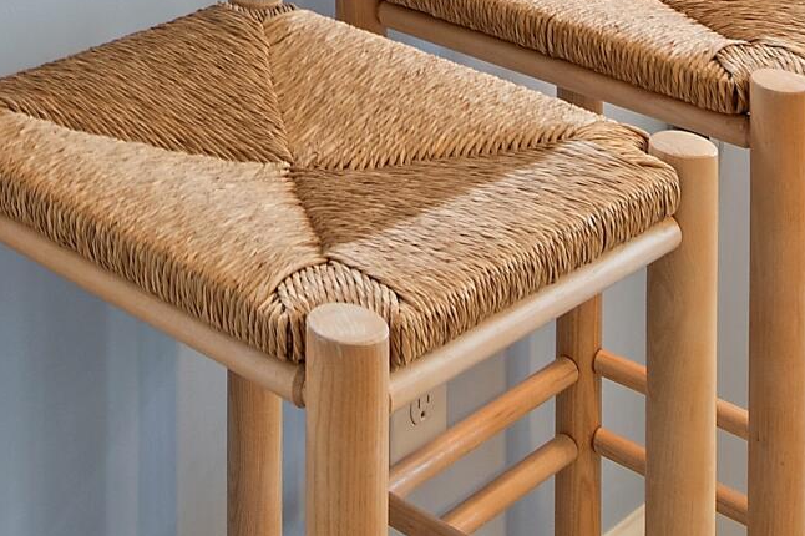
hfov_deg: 24.0
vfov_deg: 13.6
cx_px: -88
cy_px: -666
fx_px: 1766
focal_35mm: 79
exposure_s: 1/2.5
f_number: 4.8
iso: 100
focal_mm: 11.5
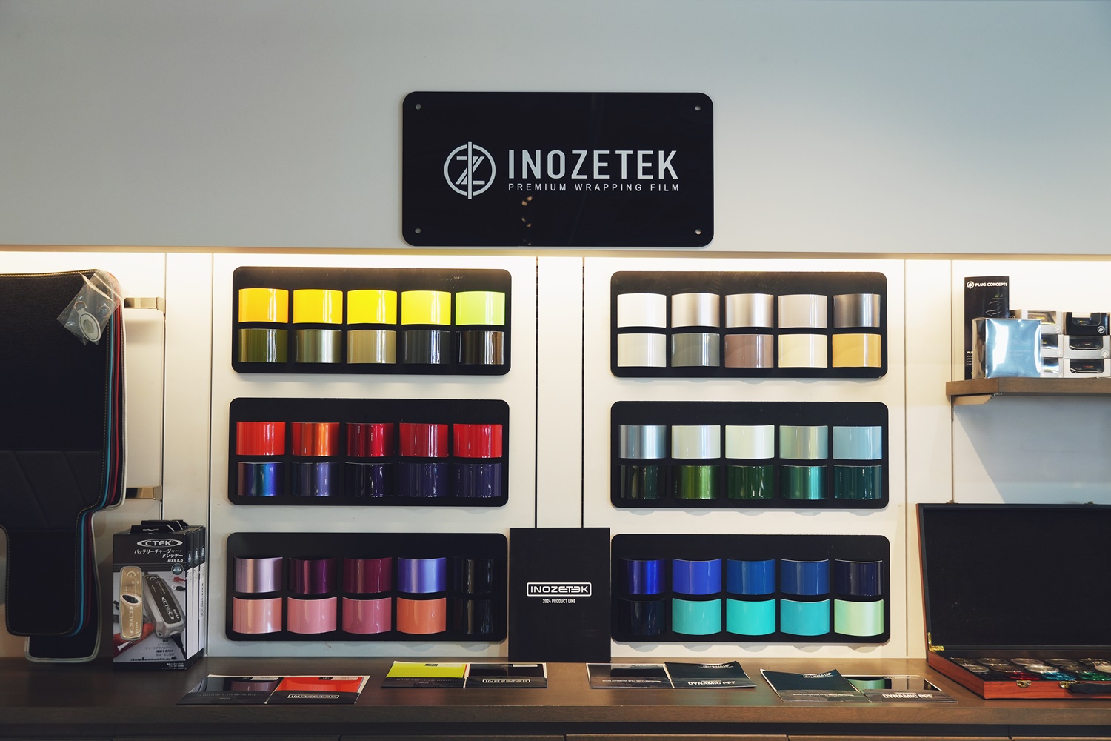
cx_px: 556
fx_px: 1250
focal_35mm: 40
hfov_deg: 47.9
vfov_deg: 33.0
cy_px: 370
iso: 250
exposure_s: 1/50
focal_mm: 27
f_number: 4.5
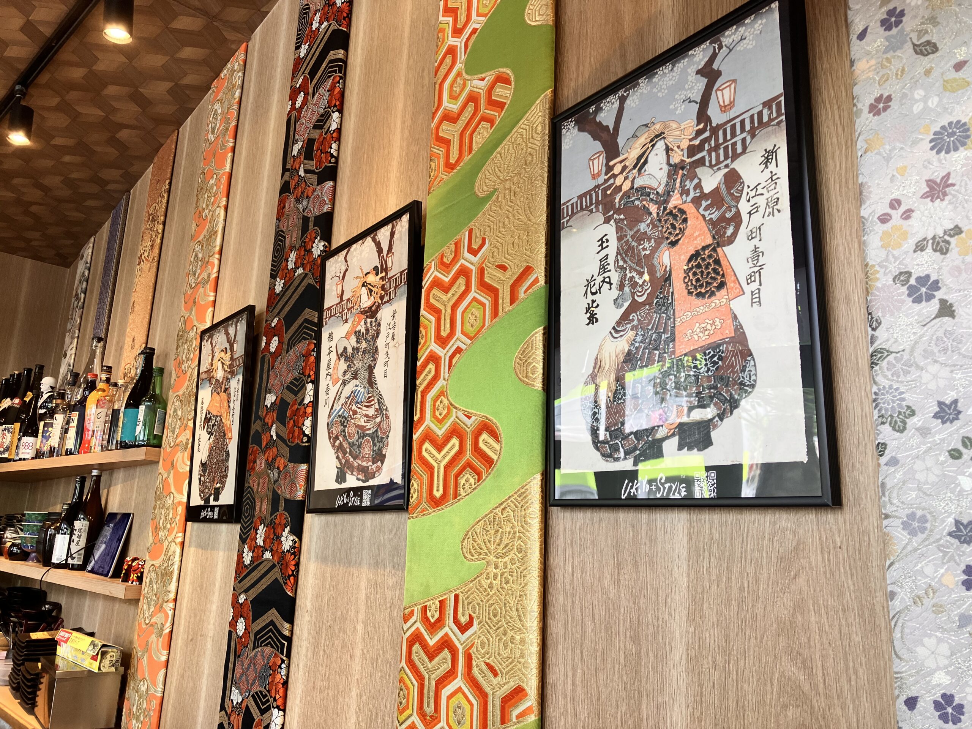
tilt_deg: +13.6
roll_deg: -3.1
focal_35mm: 28
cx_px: 486
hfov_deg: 63.4
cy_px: 364
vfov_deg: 49.7
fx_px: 786
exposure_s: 1/120
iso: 64
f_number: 1.8
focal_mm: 3.99
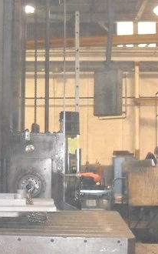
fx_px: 496
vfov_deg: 28.6
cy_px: 123
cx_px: 34
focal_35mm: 72
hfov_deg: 17.9
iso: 400
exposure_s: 1/45
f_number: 3.2
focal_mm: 6.3
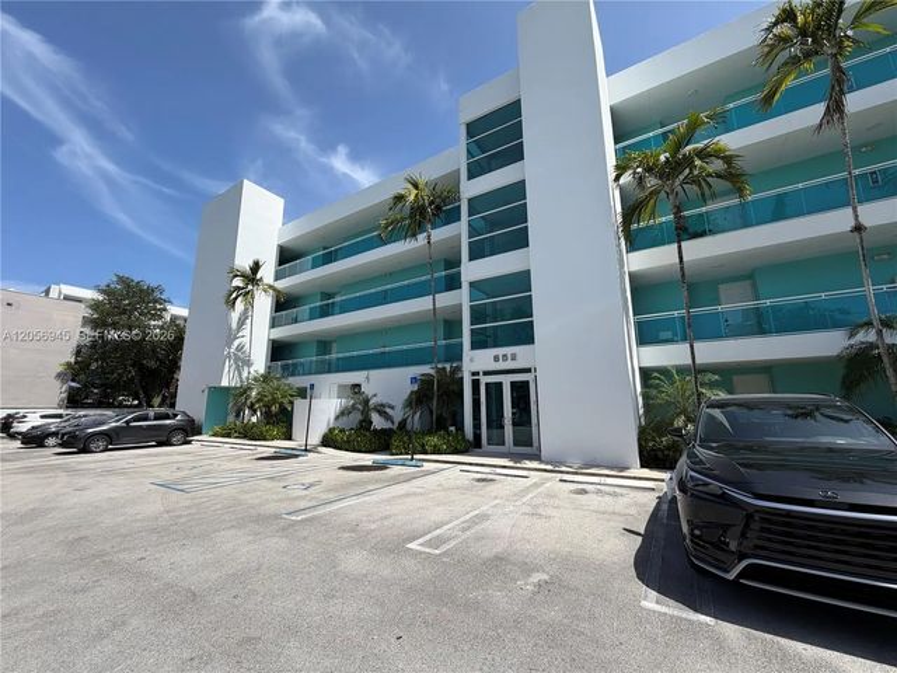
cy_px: 336
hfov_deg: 102.1
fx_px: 363
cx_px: 448
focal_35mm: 14
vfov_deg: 85.7
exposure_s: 1/914
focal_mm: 2.22
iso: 20
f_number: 2.2
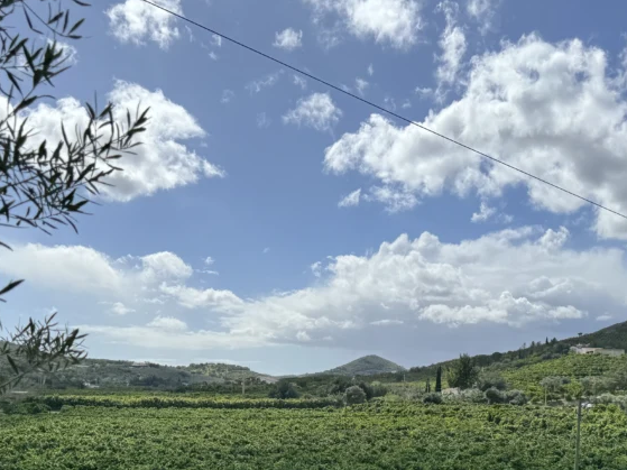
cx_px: 329
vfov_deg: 31.4
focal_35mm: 44
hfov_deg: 42.9
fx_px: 797
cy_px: 422
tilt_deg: -2.6
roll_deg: -0.9
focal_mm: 6.86
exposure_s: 1/9009
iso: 80
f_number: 1.78
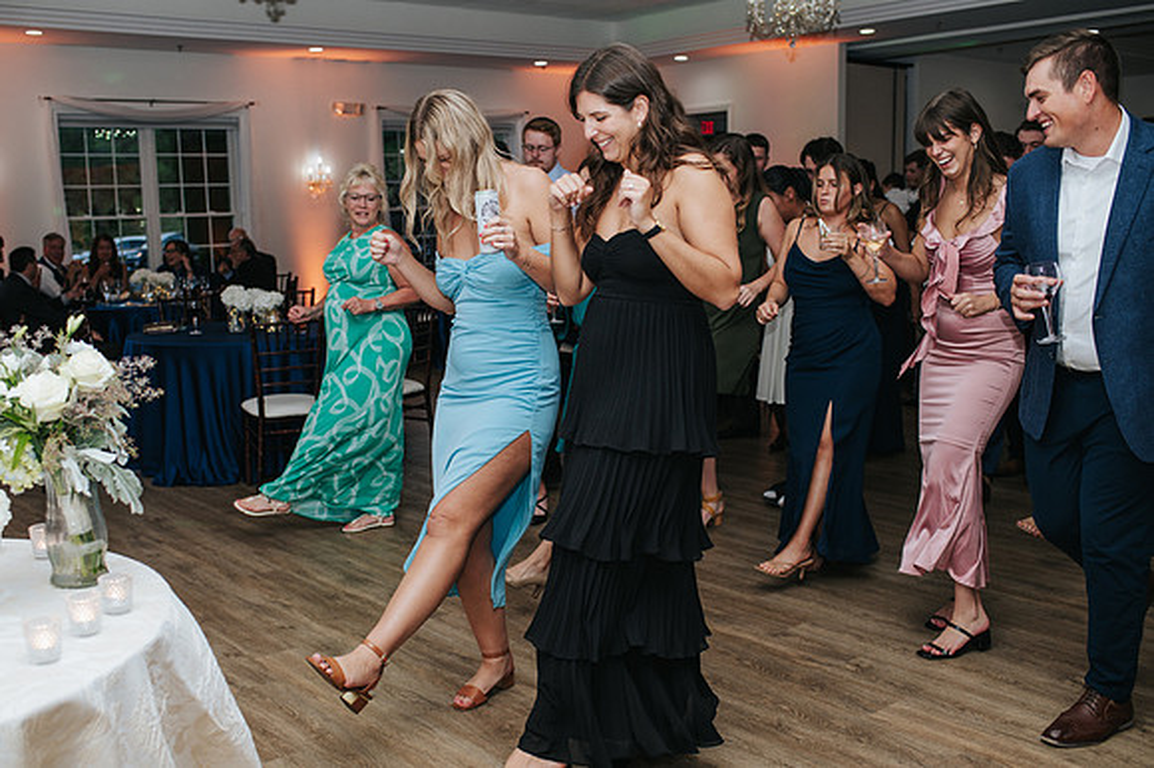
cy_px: 411
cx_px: 529
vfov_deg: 35.1
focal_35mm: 38
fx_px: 1215
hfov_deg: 50.8
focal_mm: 35
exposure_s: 1/200
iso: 800
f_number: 3.2
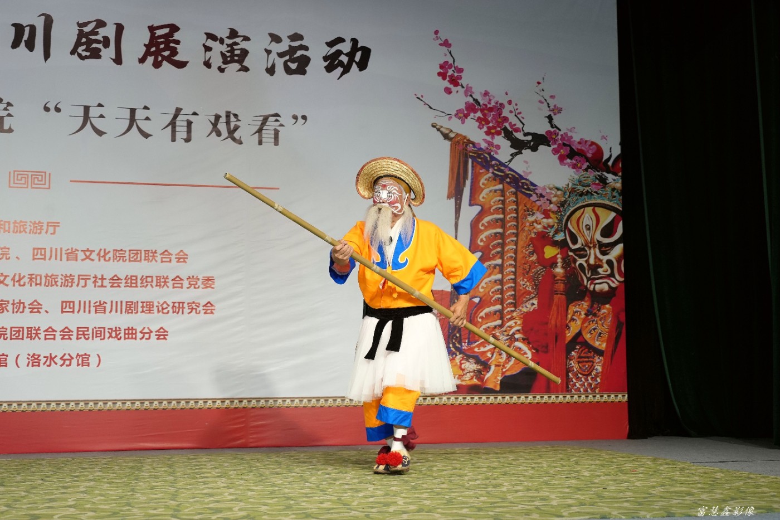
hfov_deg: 50.7
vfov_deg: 35.0
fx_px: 823
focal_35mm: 38
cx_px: 390
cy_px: 260
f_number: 4
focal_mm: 38
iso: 640
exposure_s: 1/160
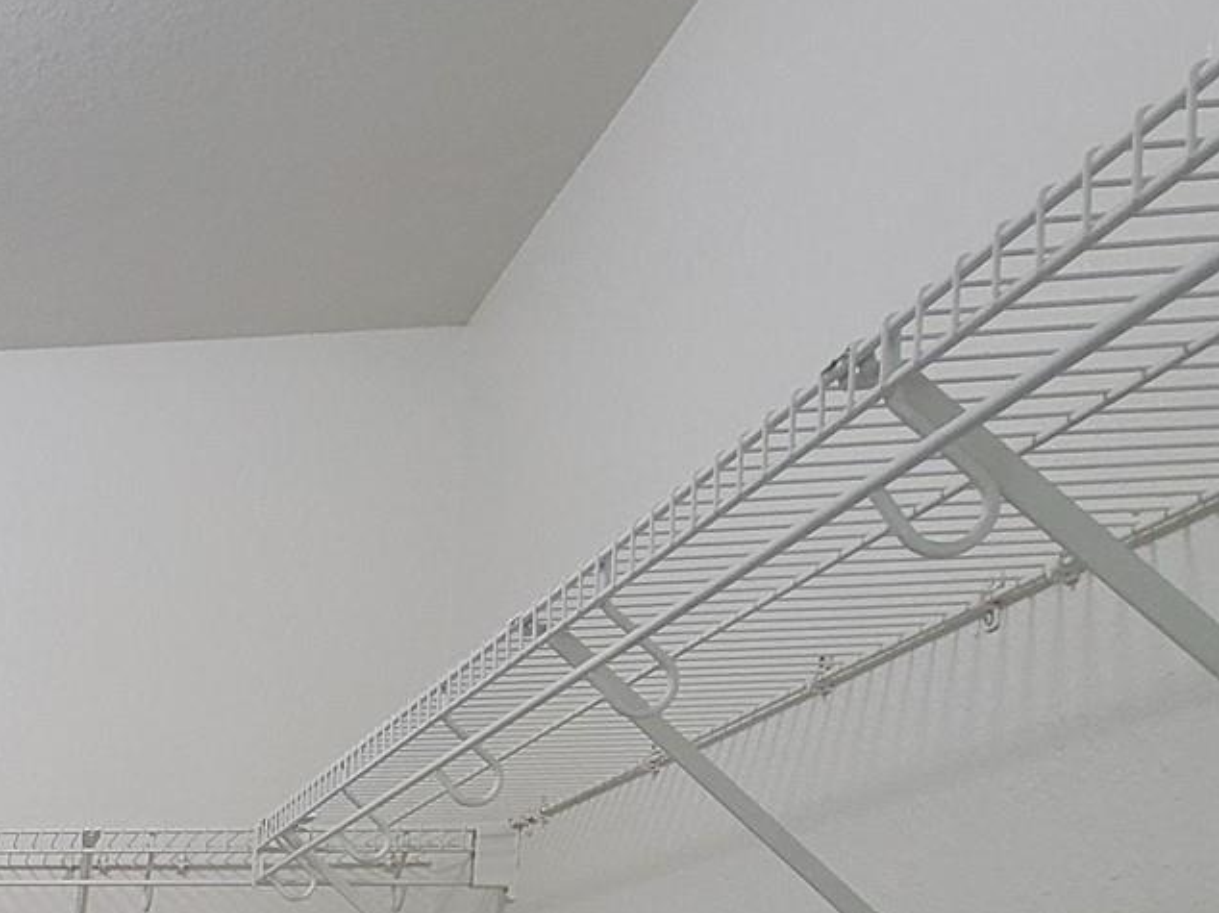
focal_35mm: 42
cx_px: -379
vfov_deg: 28.0
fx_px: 1478
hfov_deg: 32.9
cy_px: 1203
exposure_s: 1/30
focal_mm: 2.2
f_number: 2.2
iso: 320
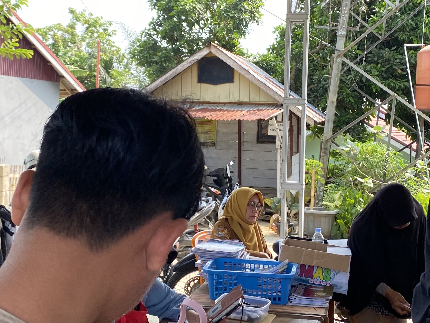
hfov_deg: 35.5
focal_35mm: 54
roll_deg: -1.5
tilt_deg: -0.8
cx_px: 210
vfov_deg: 27.0
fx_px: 671
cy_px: 135
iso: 32
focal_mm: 4.25
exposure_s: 1/271
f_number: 1.8
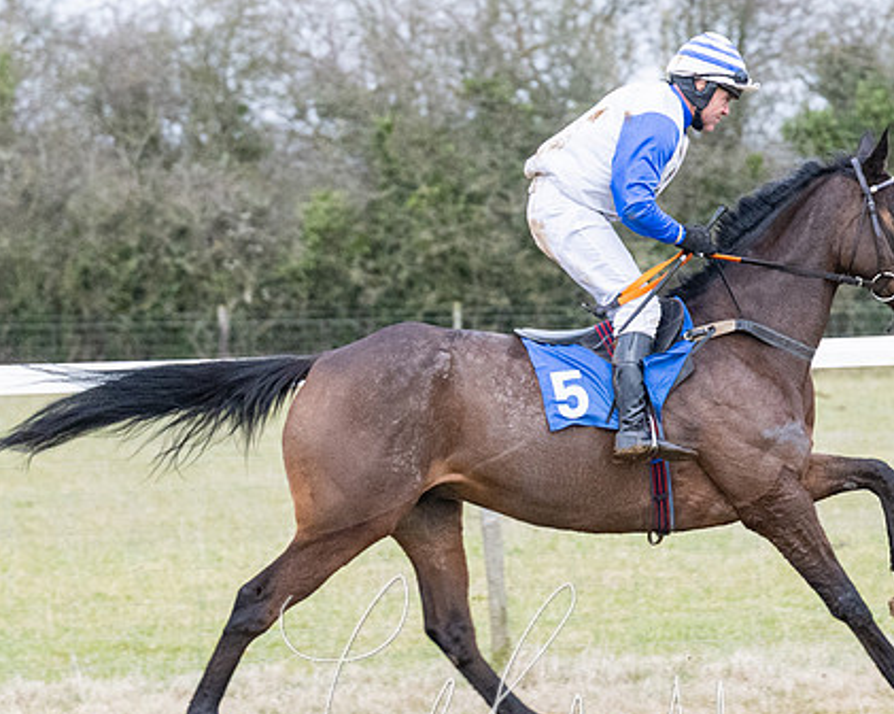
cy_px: 589
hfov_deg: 7.1
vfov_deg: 5.7
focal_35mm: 273
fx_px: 7217
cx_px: 786
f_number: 4
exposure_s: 1/1000
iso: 1600
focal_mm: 95
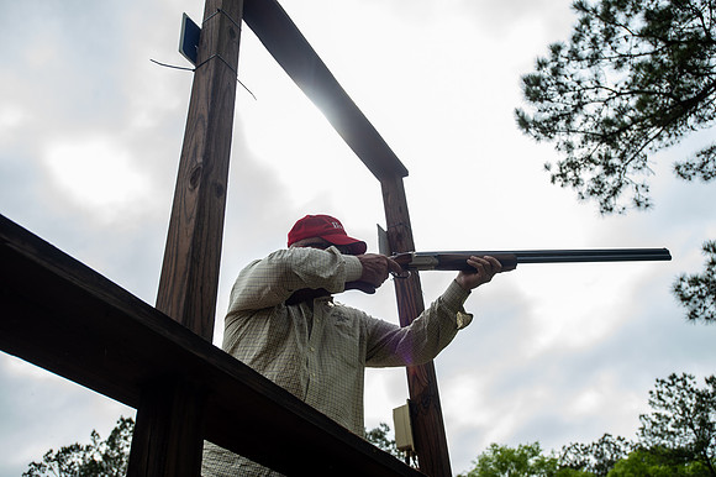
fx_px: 596
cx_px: 358
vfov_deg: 43.6
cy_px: 238
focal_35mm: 30
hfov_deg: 62.0
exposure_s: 1/250
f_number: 5.6
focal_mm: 30
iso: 125
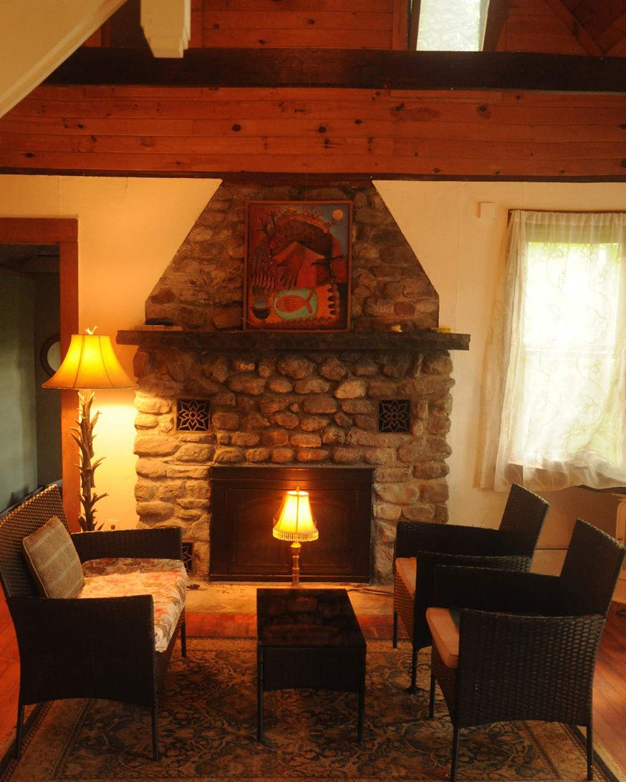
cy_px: 434
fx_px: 847
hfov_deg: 40.6
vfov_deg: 49.5
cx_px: 314
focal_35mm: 37
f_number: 3.8
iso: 1250
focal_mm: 21
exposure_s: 1/25
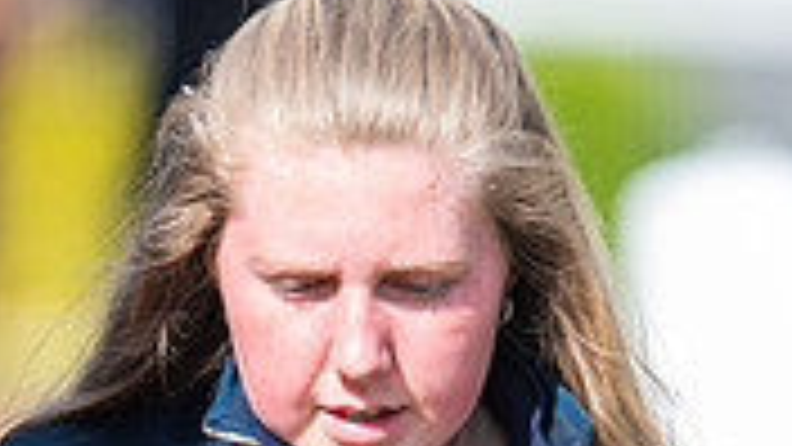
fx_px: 33790
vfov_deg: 0.8
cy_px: 365
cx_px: -11
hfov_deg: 1.3
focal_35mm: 1609
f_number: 5
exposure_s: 1/800
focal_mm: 400
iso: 160
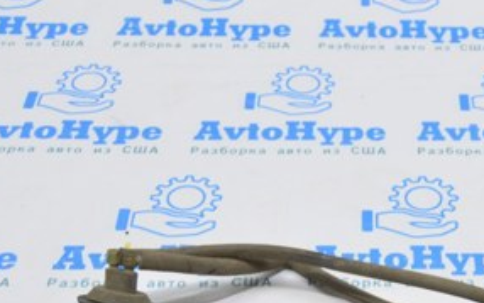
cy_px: 317
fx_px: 1082
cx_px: 440
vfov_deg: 15.6
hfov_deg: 24.5
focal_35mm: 82
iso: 400
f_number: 5.6
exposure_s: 1/20
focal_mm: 24
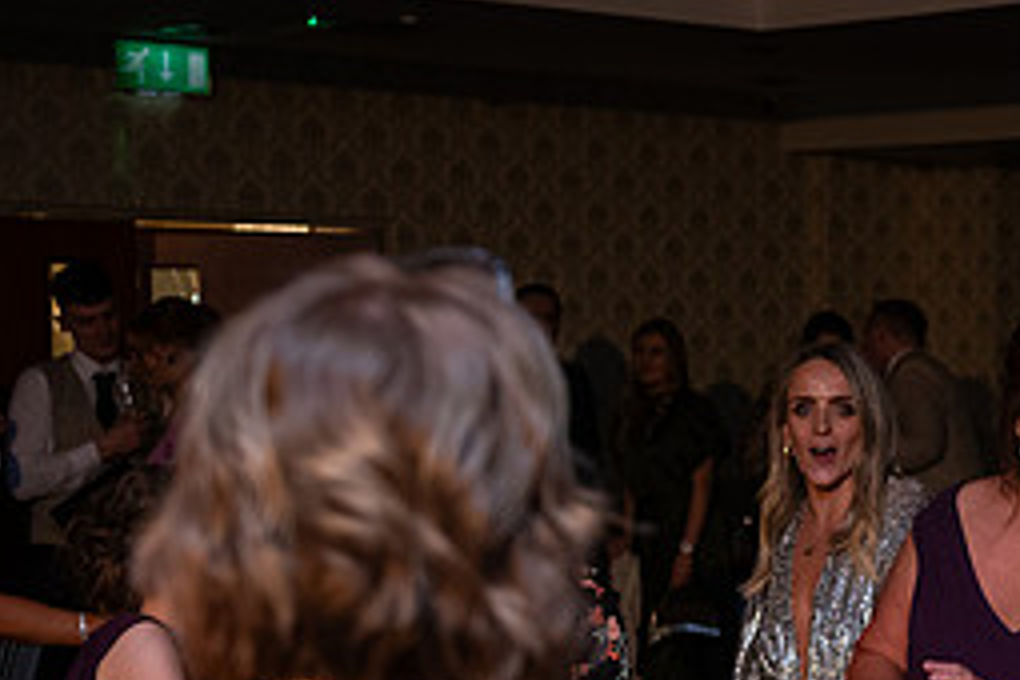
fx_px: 2833
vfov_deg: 13.5
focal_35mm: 100
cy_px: 678
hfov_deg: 19.8
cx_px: 1016
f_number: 3.5
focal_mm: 44
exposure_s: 1/160
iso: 1000
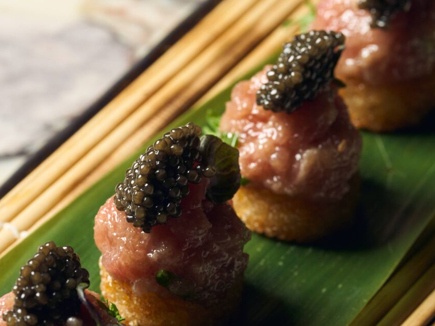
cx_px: 175
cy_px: 235
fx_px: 2400
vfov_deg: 7.8
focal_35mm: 191
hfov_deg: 10.4
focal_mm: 105
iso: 1000
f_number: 8
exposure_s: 1/160
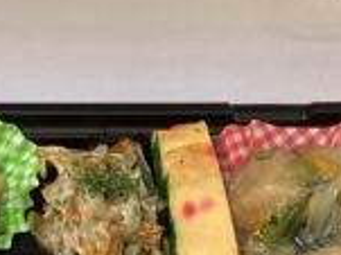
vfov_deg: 18.2
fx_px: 758
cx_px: 121
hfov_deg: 25.3
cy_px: 301
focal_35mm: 77
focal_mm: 3.3
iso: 125
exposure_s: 1/50
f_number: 2.4
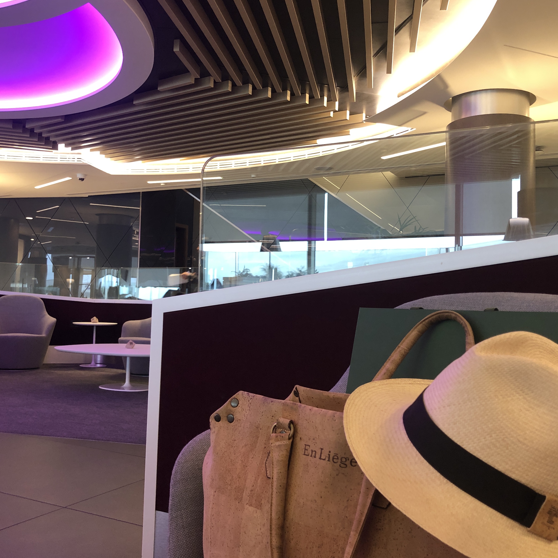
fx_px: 620
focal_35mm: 34
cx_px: 271
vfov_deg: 48.4
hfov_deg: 48.4
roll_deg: -1.7
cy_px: 276
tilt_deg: +2.2
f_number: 1.8
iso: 64
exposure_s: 1/15
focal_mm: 3.99
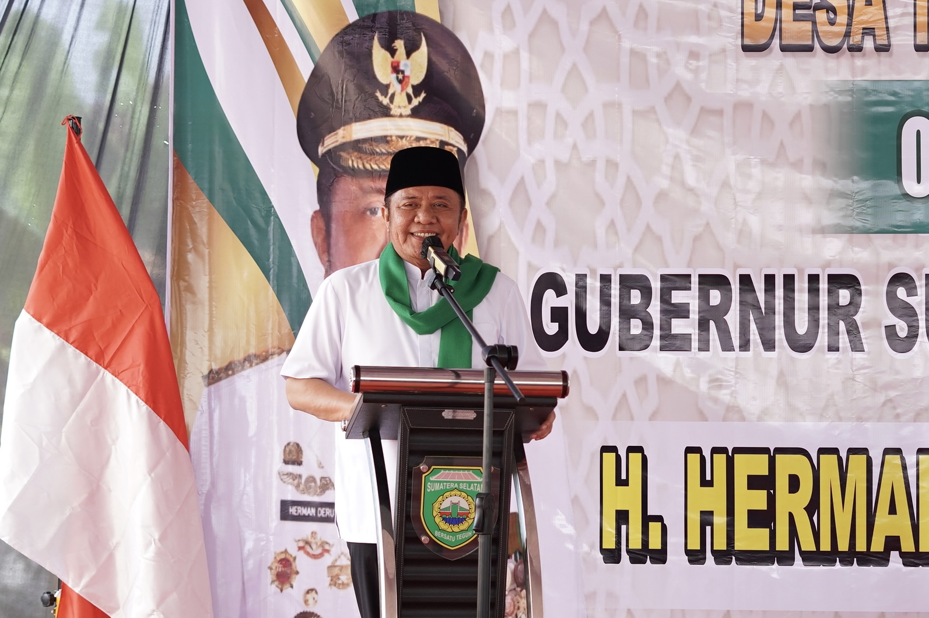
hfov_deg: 39.6
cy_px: 309
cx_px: 464
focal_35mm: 50
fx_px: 1289
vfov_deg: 26.9
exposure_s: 1/400
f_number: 2.8
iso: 640
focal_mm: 50
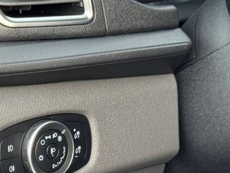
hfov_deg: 14.4
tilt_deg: -21.6
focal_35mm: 135
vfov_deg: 10.9
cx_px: 15
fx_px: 897
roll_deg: -1.9
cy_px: 167
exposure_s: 1/60
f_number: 1.78
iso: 160
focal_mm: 6.76
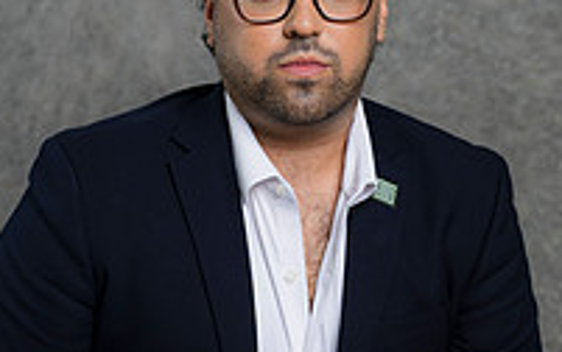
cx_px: 355
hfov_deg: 10.8
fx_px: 2974
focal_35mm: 194
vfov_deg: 6.8
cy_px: 349
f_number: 5
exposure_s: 1/200
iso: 125
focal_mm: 85
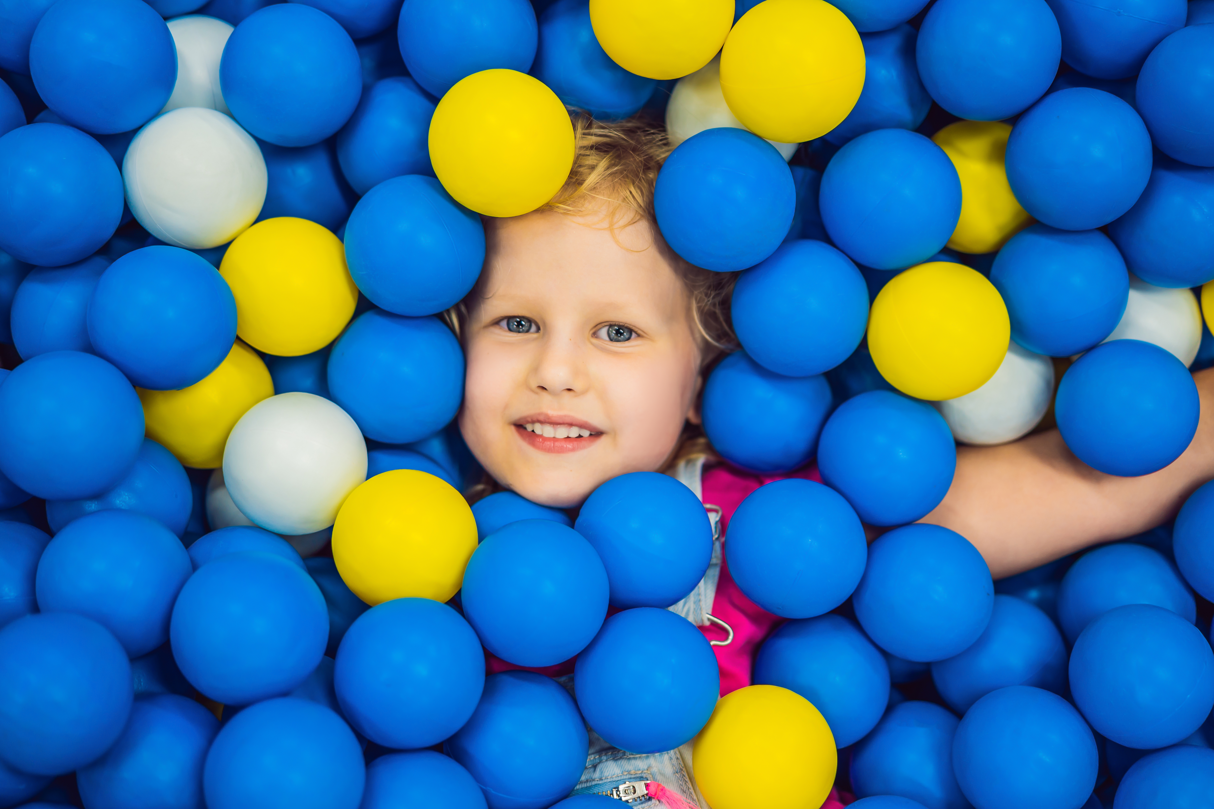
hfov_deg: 36.2
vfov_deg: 24.6
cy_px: 404
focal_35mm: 55
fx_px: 1855
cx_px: 607
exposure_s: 1/160
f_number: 1.8
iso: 160
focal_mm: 55
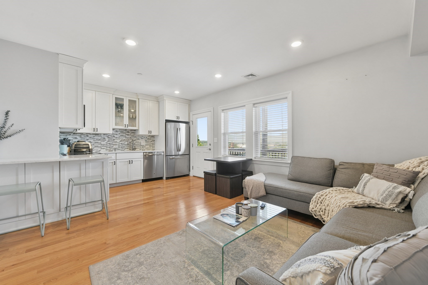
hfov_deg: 104.3
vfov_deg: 81.2
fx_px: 166
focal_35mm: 14
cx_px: 214
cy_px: 142
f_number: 9
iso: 640
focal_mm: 14
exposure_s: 1/13
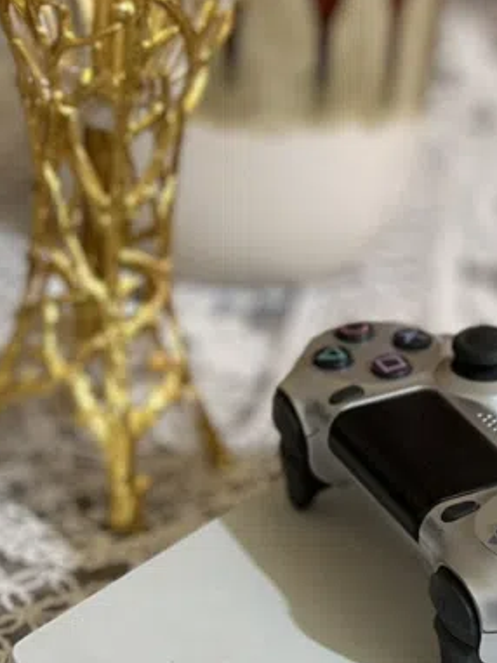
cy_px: 792
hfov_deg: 15.3
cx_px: 612
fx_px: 1782
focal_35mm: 93
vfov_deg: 19.8
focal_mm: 5.7
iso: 250
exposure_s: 1/60
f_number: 1.5
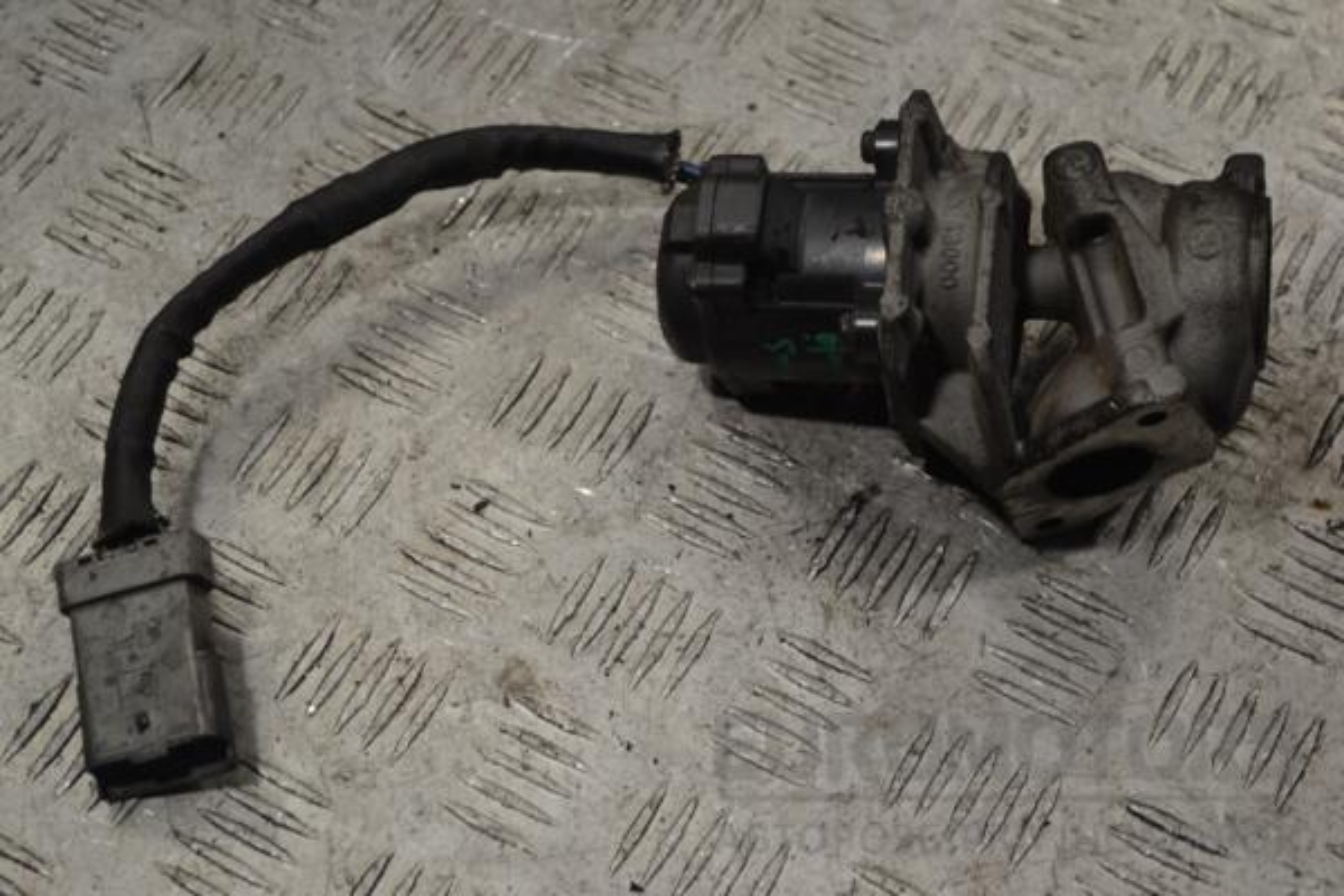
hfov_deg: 28.1
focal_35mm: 72
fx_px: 2688
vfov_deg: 18.9
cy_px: 448
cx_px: 672
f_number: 5.6
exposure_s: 1/40
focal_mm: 48
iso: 100
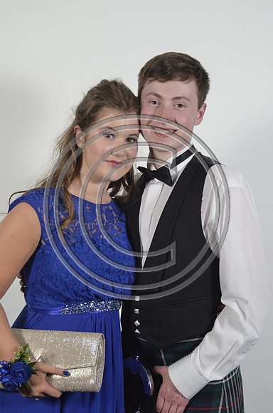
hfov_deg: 17.4
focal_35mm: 78
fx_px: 891
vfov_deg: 26.0
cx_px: 136
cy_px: 206
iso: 1600
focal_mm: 52
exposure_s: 1/125
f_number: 5.6
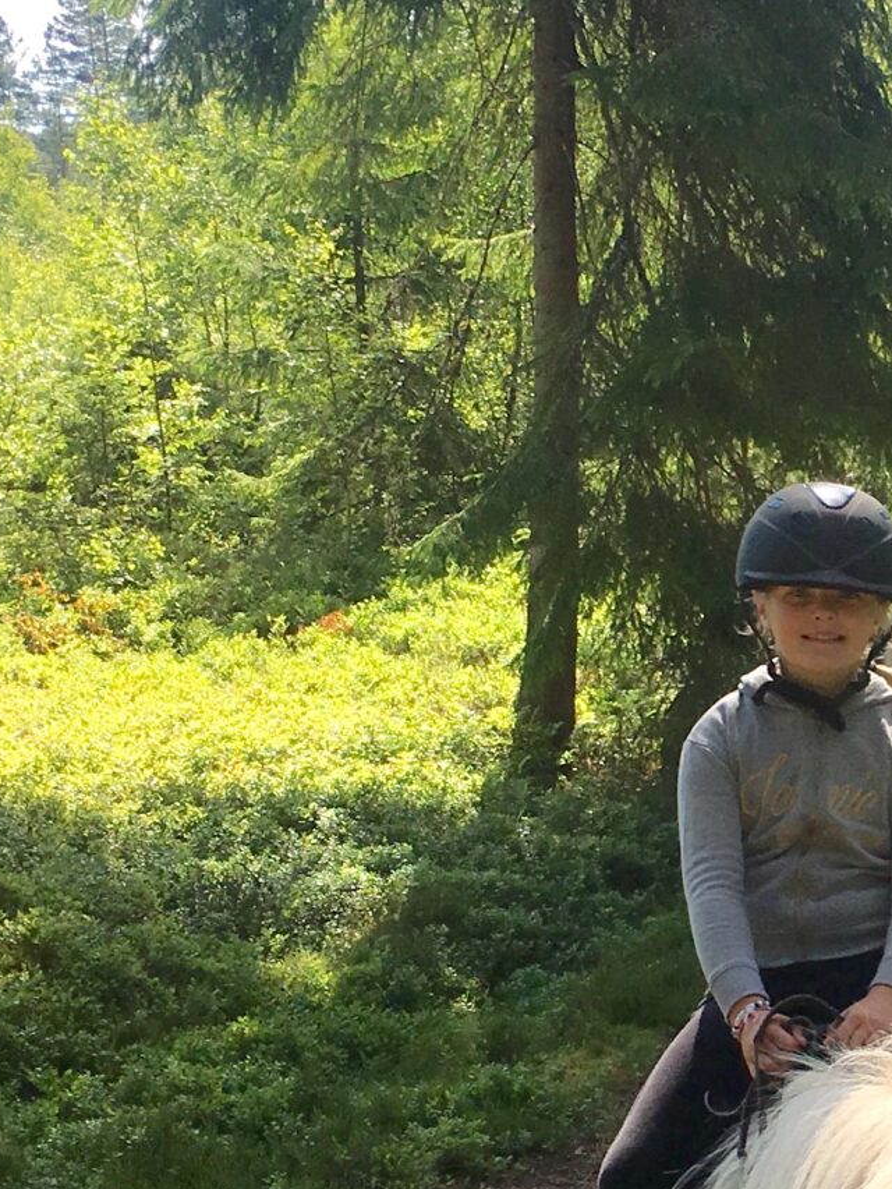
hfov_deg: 16.5
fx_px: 2988
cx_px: 981
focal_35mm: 87
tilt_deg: -10.5
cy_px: 792
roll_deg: +0.0
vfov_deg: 22.4
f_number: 2.2
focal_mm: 4.15
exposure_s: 1/725
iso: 25
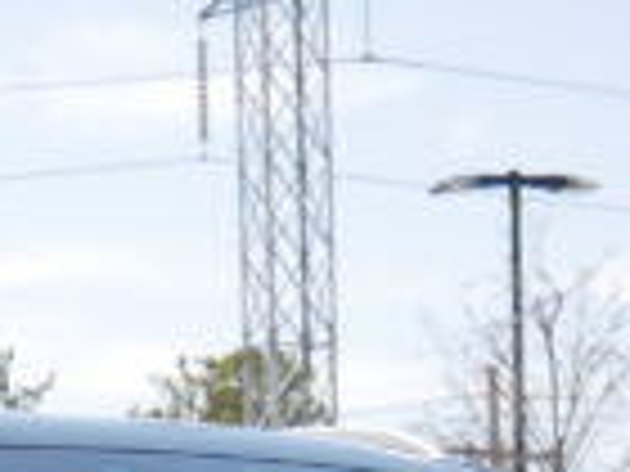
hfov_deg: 6.7
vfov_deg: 4.9
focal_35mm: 296
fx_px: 5387
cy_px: 1117
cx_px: 279
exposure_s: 1/320
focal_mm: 27
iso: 200
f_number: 4.6
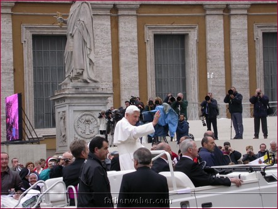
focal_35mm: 121
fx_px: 973
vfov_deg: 12.3
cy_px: 104
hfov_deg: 16.3
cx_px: 139
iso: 100
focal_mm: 25.1
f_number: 4.4
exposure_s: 1/104
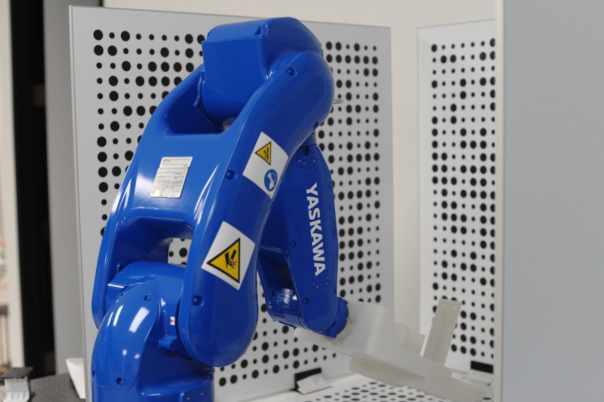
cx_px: 302
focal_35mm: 50
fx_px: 838
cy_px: 201
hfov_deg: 39.6
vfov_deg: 27.0
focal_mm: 50
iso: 900
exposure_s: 1/100
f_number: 4.5
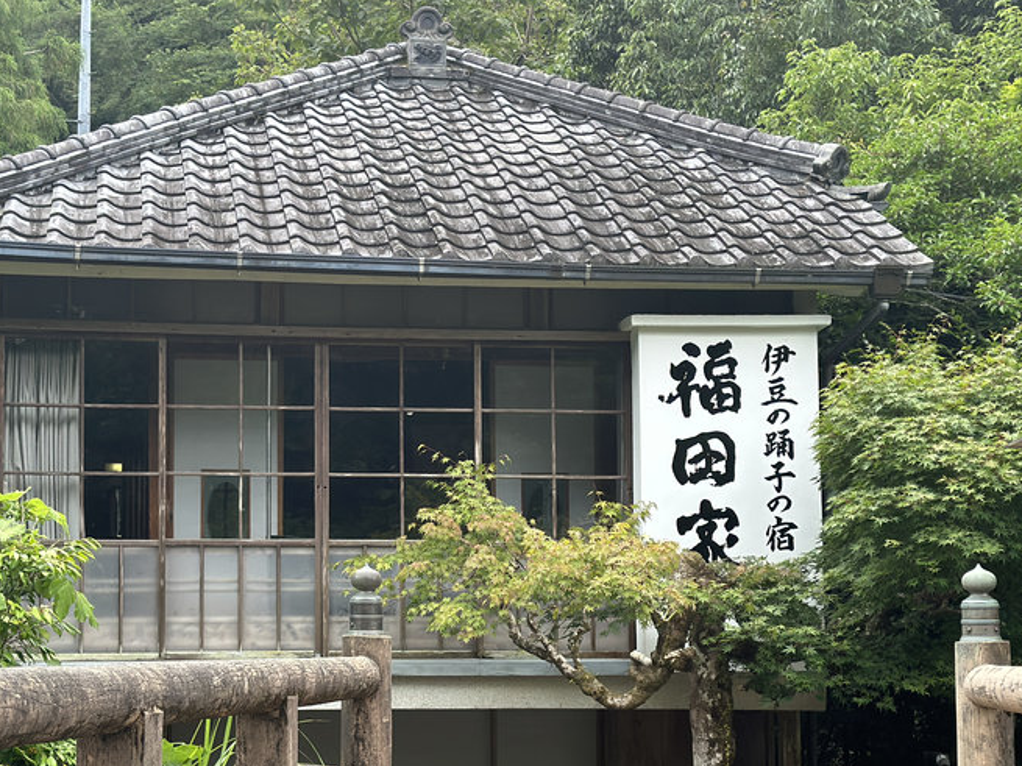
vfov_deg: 22.2
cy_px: 475
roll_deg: -0.6
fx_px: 1948
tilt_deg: +3.9
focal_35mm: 66
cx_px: 412
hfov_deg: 29.3
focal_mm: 6.86
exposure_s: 1/887
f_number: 1.78
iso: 80
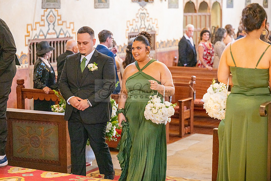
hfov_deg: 23.1
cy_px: 90
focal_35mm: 88
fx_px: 663
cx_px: 136
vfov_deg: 15.5
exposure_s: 1/320
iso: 1250
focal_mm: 88
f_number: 3.2
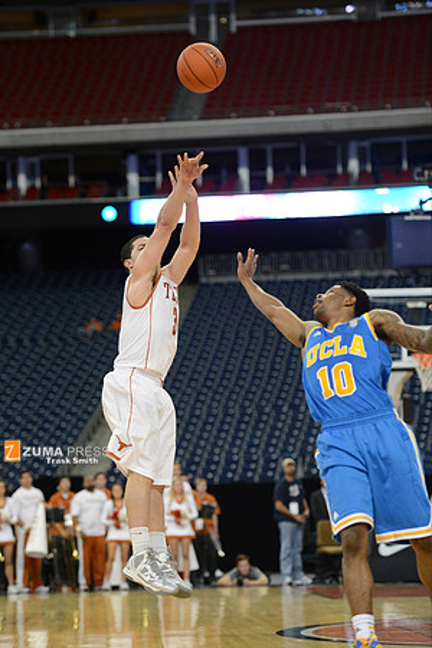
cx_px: 216
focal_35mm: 120
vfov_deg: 17.1
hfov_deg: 11.4
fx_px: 2160
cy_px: 324
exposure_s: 1/1600
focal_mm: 120
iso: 3200
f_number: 2.8
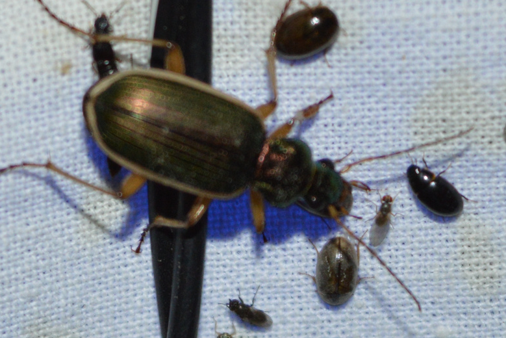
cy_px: 162
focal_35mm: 102
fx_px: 1429
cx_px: 242
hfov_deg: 20.1
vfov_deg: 13.5
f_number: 5.6
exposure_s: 1/60
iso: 800
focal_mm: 55
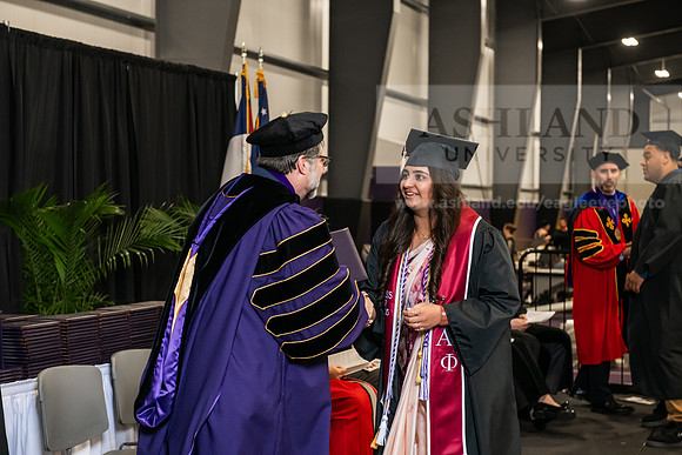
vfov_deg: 19.5
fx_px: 1326
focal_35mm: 70
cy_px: 228
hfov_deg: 28.8
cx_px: 341
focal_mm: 70
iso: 2500
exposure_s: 1/200
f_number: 5
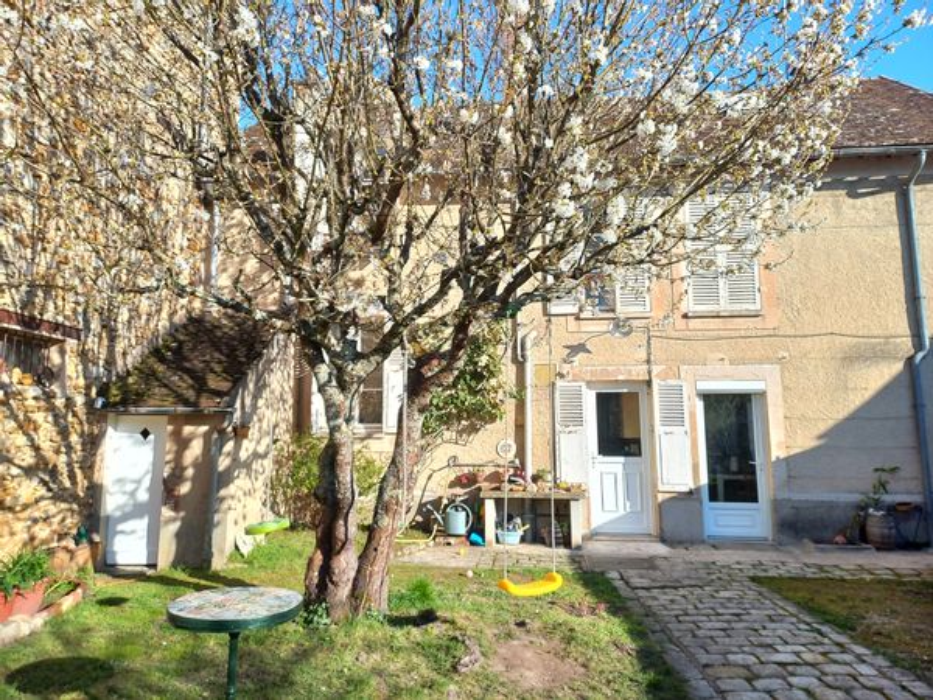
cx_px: 466
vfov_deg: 54.9
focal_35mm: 25
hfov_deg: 69.4
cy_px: 350
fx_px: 674
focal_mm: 4.65
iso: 50
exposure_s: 1/319
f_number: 1.8
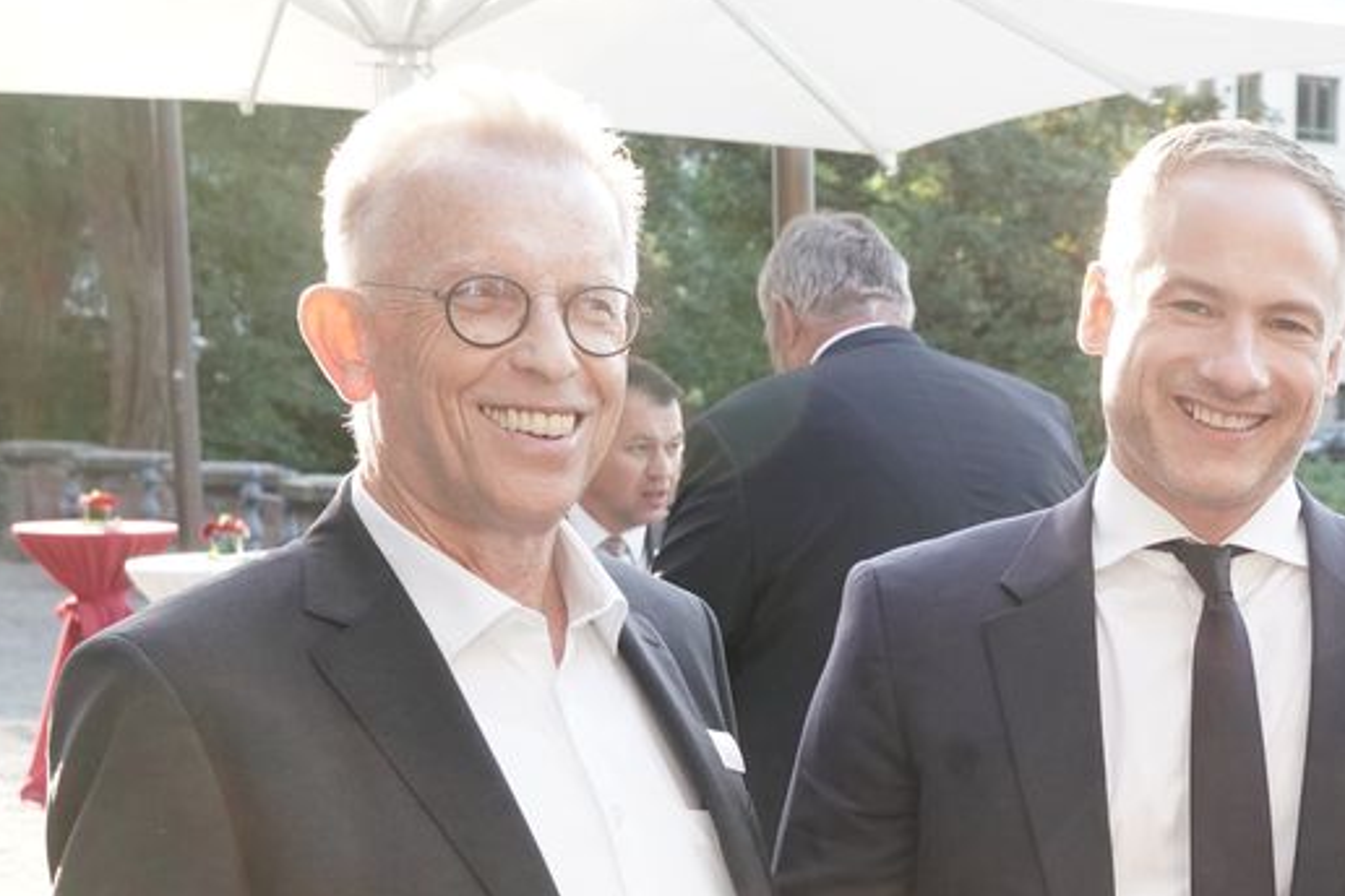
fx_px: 3213
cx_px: 1439
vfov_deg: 15.6
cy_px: 857
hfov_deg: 22.5
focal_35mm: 86
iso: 1600
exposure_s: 1/250
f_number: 7.1
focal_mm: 37
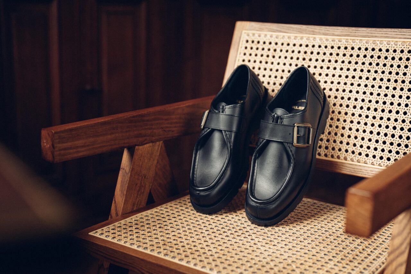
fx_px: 571
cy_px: 137
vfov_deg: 27.0
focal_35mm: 50
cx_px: 206
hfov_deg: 39.6
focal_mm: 50
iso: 640
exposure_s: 1/400
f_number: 2.8
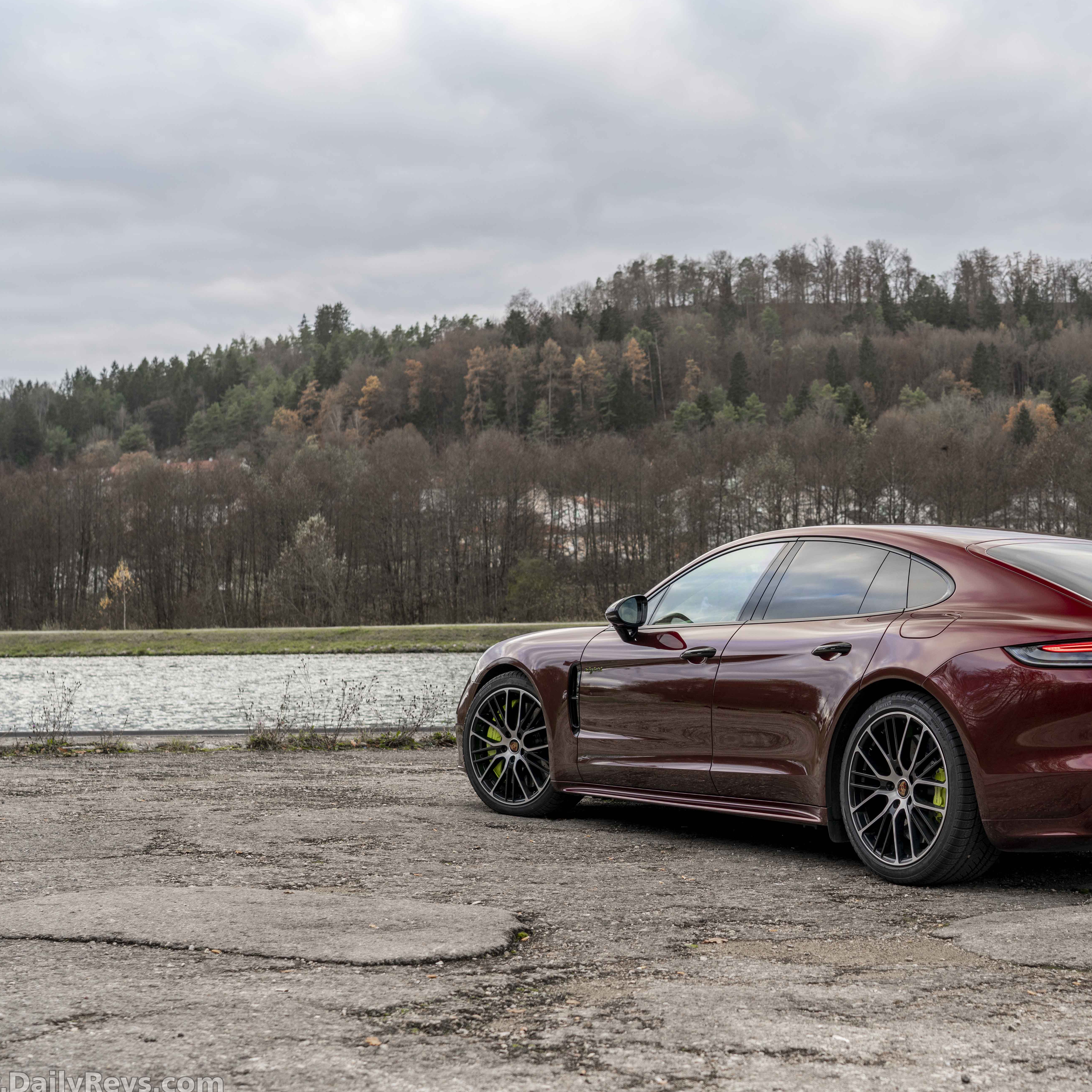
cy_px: 548
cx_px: 748
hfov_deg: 31.9
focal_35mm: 53
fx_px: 1892
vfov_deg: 32.2
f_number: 5
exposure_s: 1/60
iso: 250
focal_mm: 41
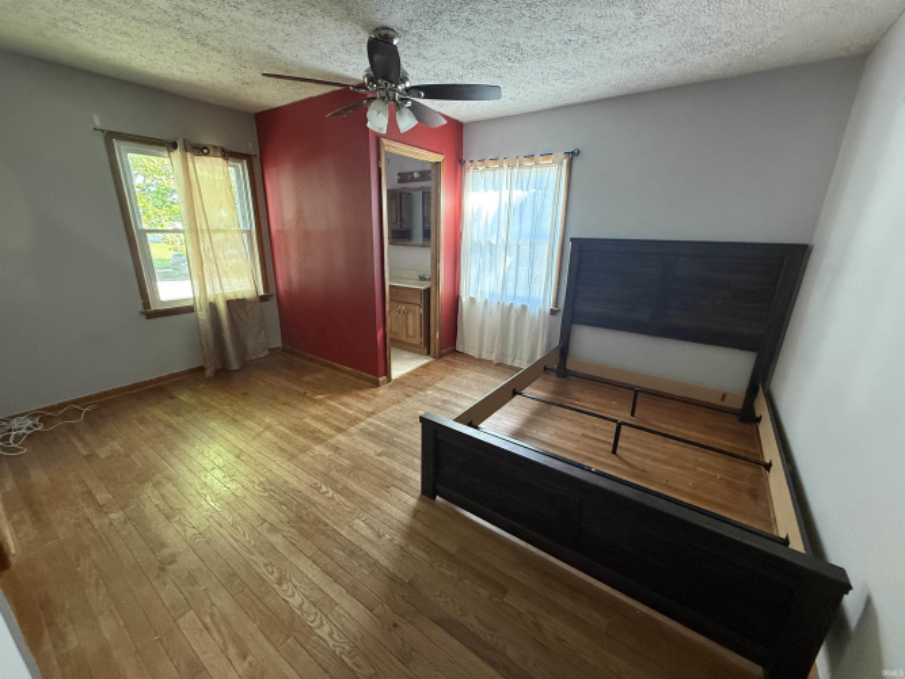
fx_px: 366
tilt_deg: -16.4
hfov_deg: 102.1
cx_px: 452
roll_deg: -1.6
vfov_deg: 85.7
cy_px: 340
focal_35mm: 14
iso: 500
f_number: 2.2
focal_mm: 2.22
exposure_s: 1/60
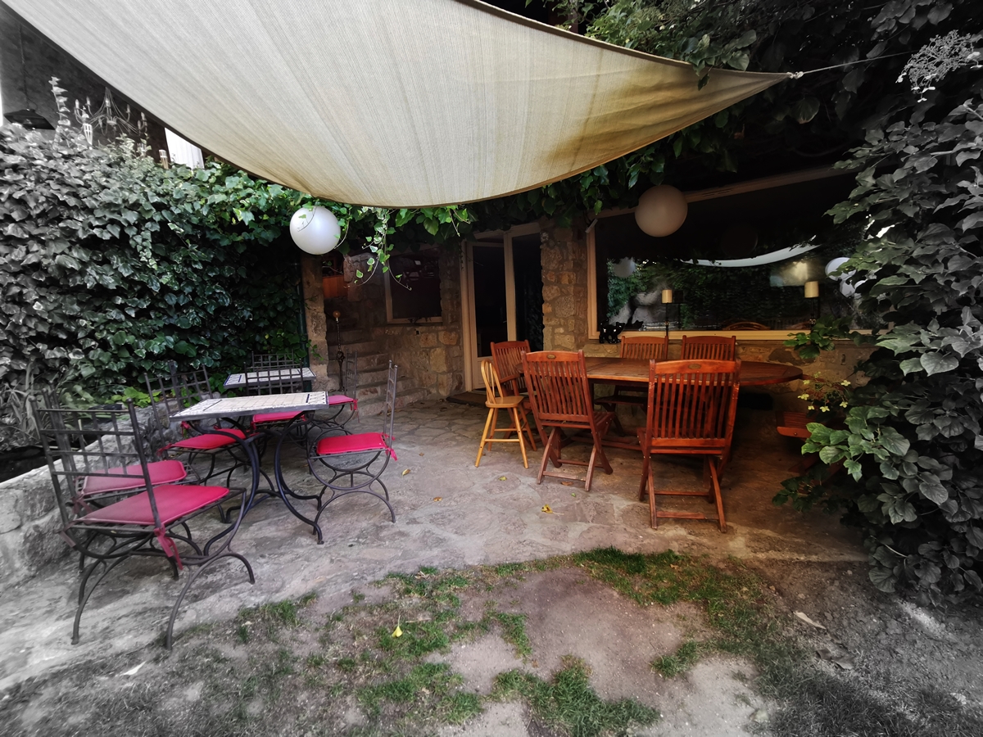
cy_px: 368
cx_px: 492
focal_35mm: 17
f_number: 2.2
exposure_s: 1/50
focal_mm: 2.26
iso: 160
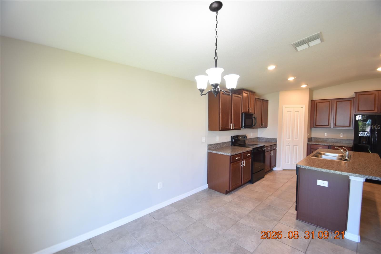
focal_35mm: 15
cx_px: 190
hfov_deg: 100.4
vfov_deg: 77.3
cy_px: 127
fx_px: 159
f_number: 4
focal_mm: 10
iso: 500
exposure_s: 1/60
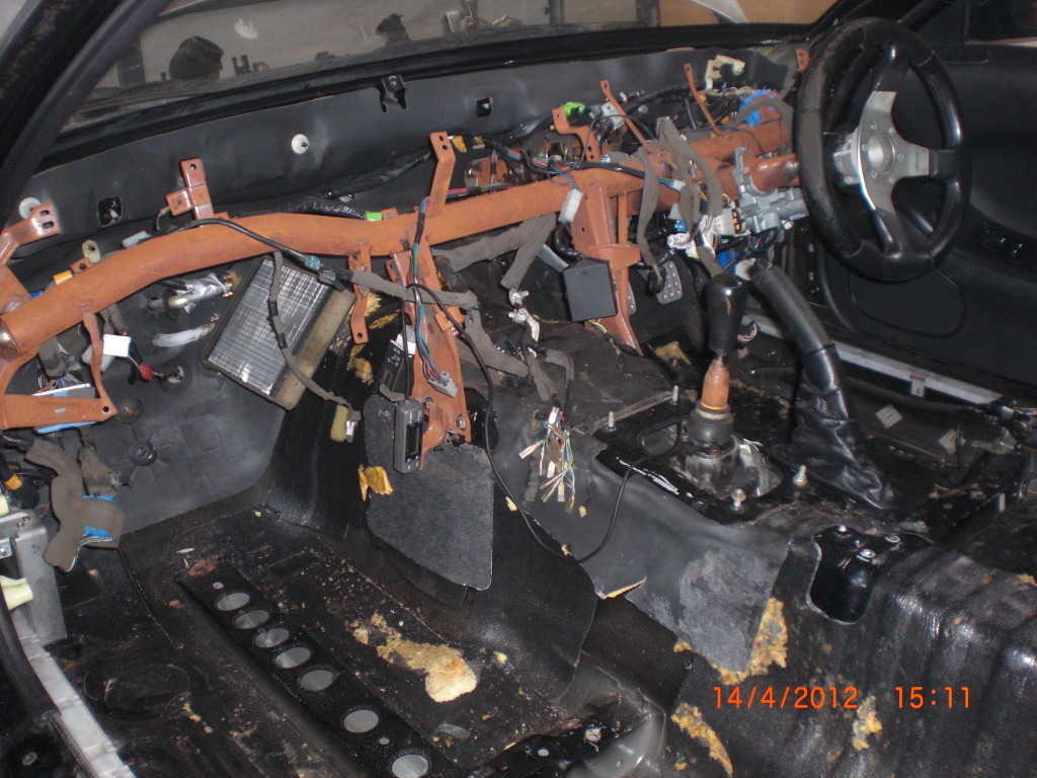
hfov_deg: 49.0
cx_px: 518
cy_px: 389
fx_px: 1138
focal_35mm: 38
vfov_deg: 37.7
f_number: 3.1
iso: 200
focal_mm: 6.3
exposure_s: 1/60
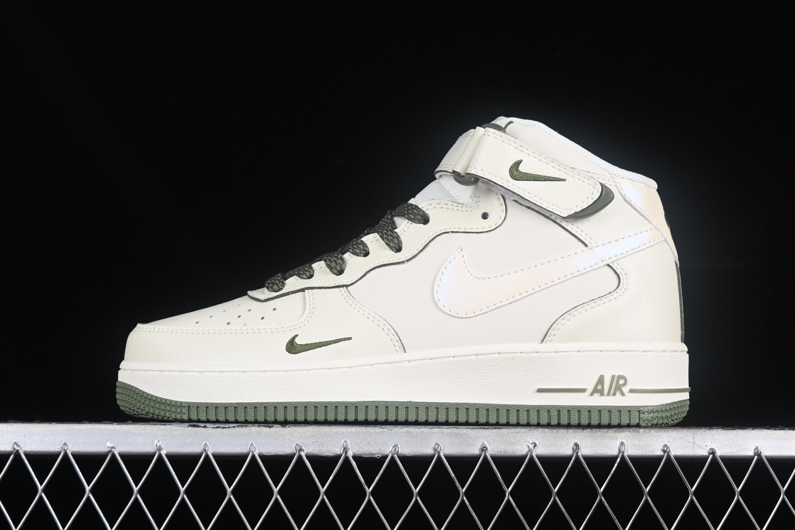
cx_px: 398
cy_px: 265
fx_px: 1656
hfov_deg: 27.0
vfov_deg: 18.2
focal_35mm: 75
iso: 160
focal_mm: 50
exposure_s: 1/100
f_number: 8
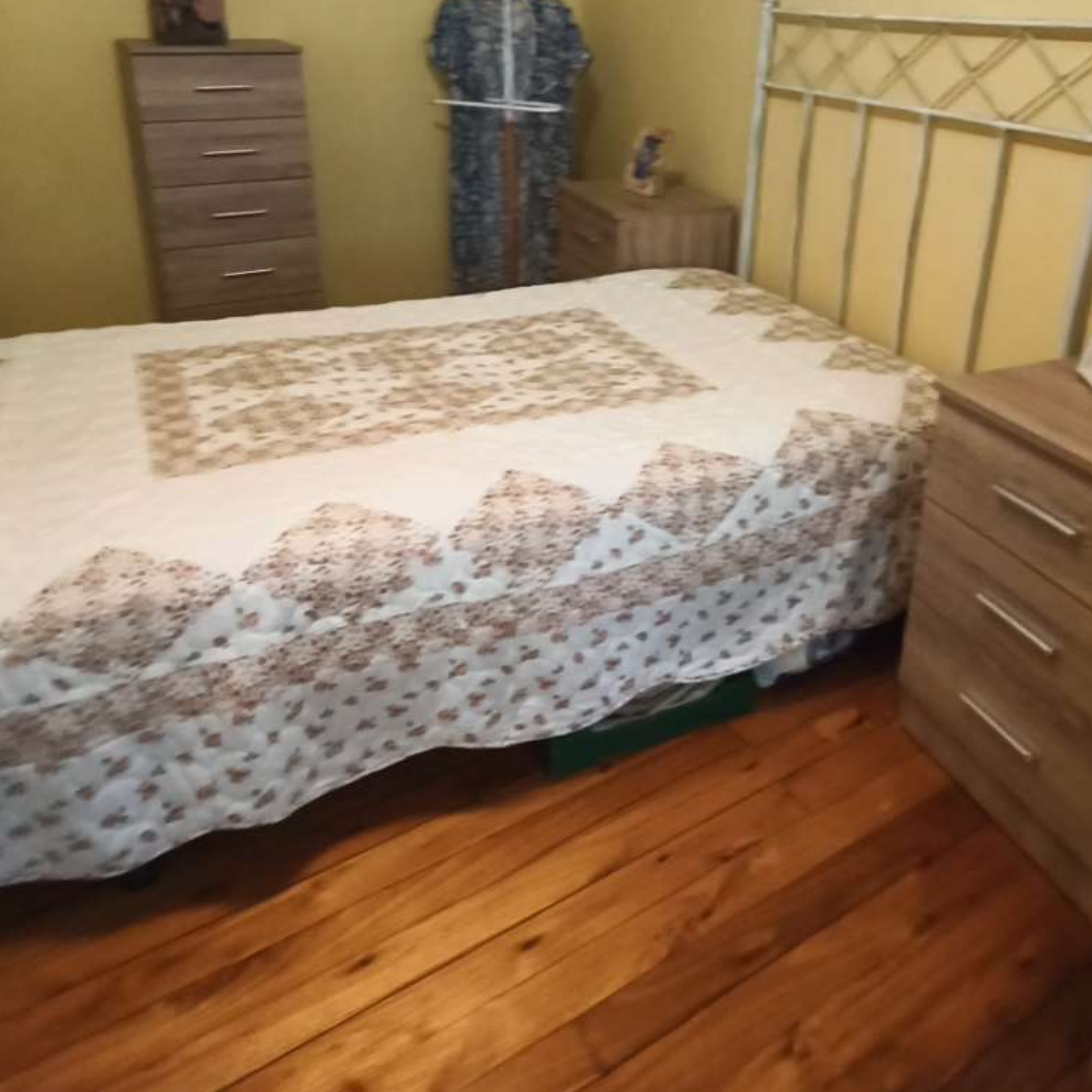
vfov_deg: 59.5
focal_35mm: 26
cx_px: 651
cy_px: 360
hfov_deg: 60.5
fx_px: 928
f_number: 2.2
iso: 800
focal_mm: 1.67
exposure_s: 1/20
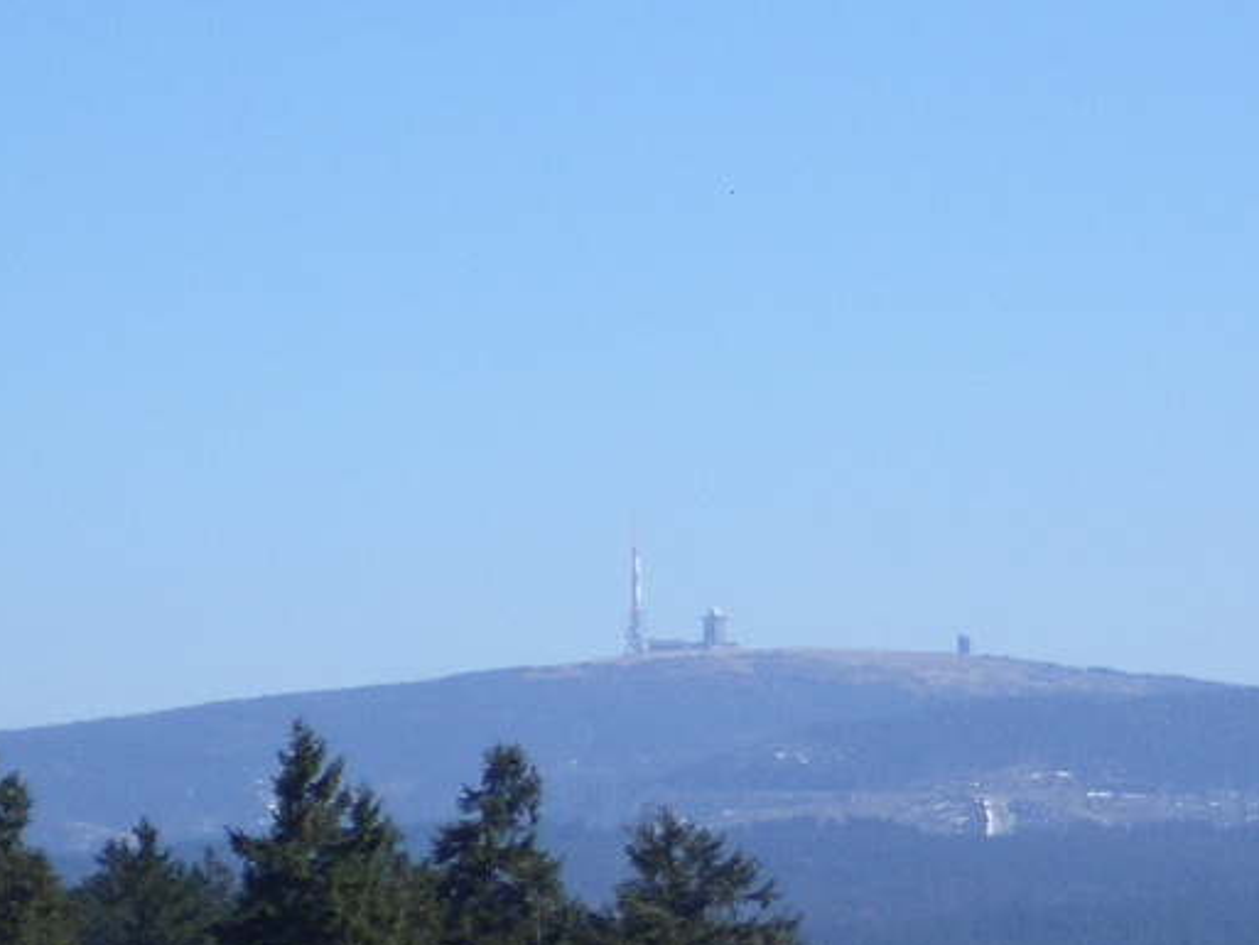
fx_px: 9531
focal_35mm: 262
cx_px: 695
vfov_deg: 5.7
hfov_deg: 7.6
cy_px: 783
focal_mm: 17.4
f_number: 4.8
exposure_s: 1/400
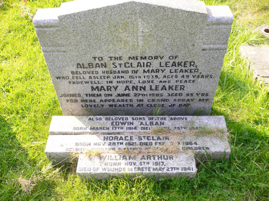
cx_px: 134
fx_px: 272
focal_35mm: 35
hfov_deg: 52.6
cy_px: 100
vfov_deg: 40.7
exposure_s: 1/200
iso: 80
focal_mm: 5.8
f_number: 2.8
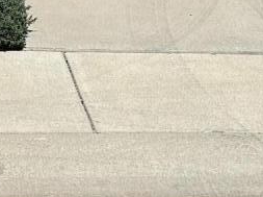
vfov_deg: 6.9
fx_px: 1442
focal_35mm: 190
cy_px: -428
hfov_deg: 10.3
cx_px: -57
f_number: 1.78
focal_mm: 6.76
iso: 80
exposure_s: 1/6410
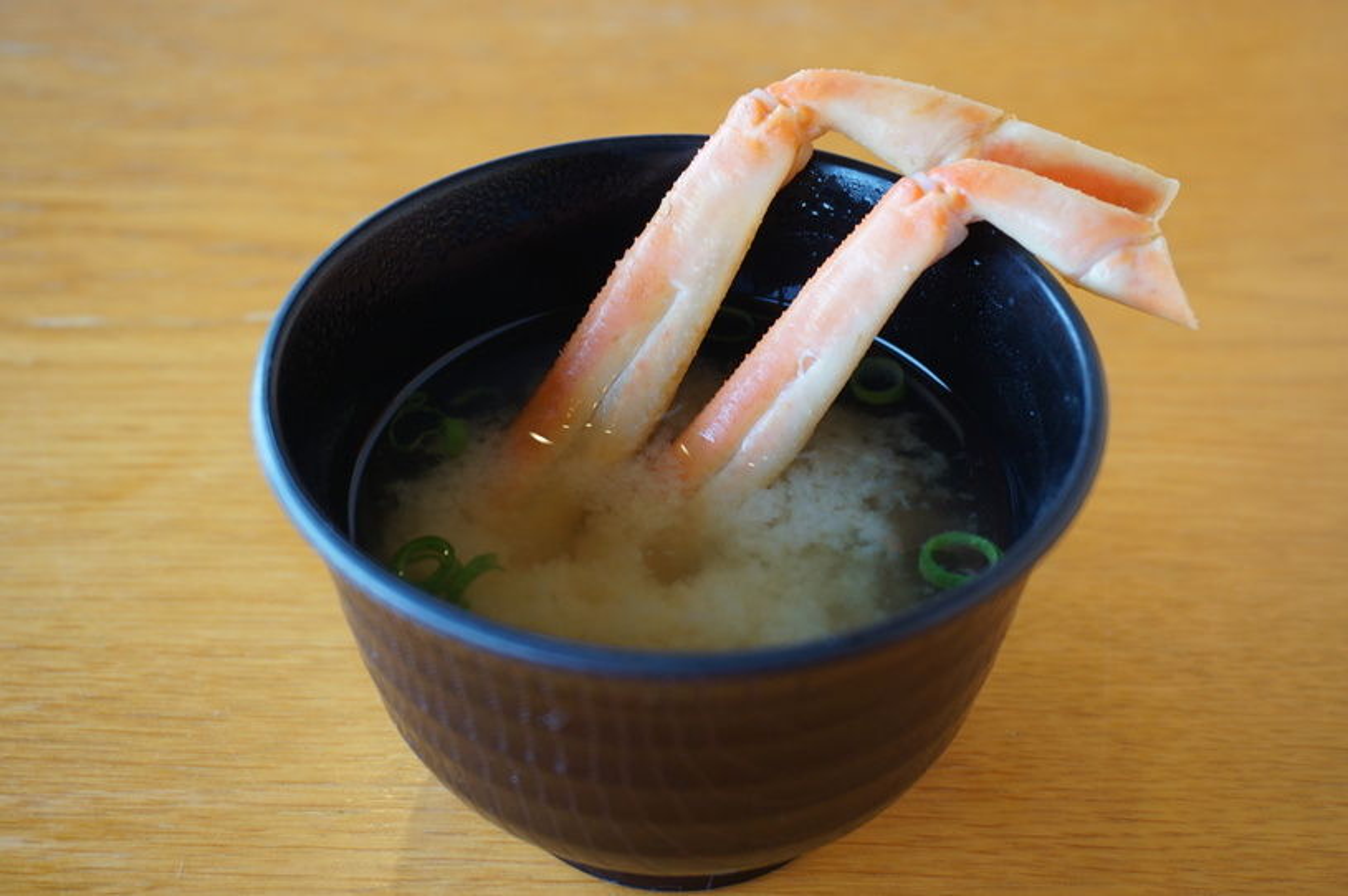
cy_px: 448
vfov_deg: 25.7
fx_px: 1964
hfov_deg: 37.9
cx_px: 674
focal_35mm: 52
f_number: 5.6
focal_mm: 35
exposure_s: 1/60
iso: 500
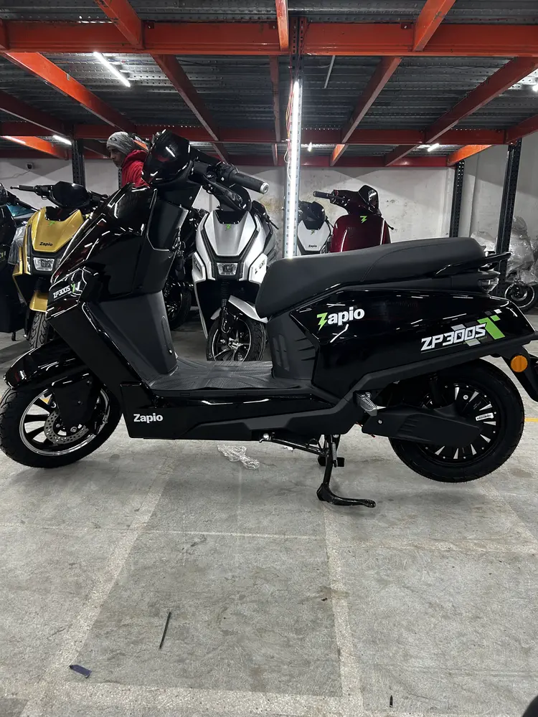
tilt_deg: -12.9
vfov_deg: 67.3
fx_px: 539
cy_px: 358
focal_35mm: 26
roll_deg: -1.8
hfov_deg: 53.1
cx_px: 269
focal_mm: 5.7
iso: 100
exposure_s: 1/50
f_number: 1.5
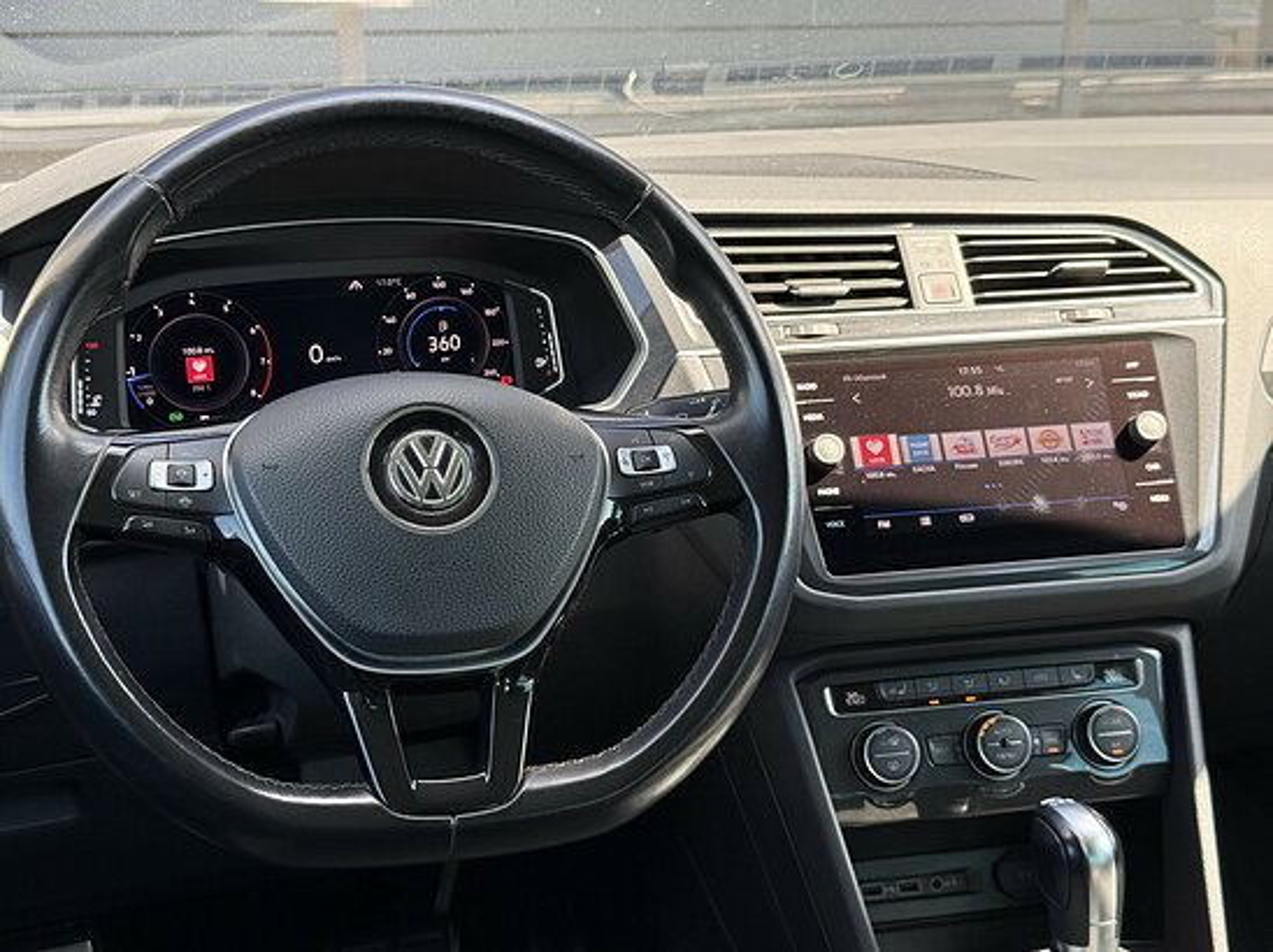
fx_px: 1764
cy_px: 476
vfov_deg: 30.2
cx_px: 636
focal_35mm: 48
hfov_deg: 39.7
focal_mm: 6.76
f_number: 1.78
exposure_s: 1/204
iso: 125
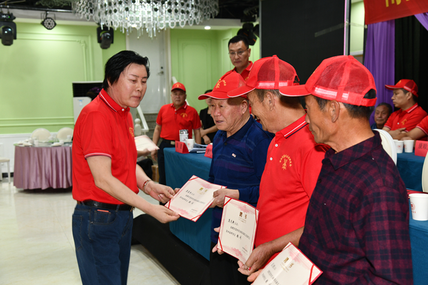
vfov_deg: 28.1
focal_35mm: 48
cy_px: 142
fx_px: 571
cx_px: 214
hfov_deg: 41.1
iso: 640
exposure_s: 1/25
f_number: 5
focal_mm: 48
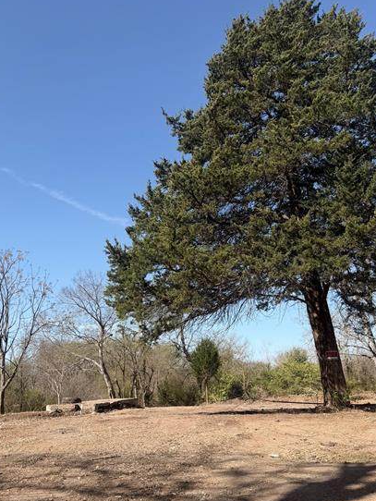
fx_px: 492
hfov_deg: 41.8
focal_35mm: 34
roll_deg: +0.3
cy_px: 300
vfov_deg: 53.6
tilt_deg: +10.6
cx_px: 168
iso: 80
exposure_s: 1/3021
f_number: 1.78
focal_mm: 6.76
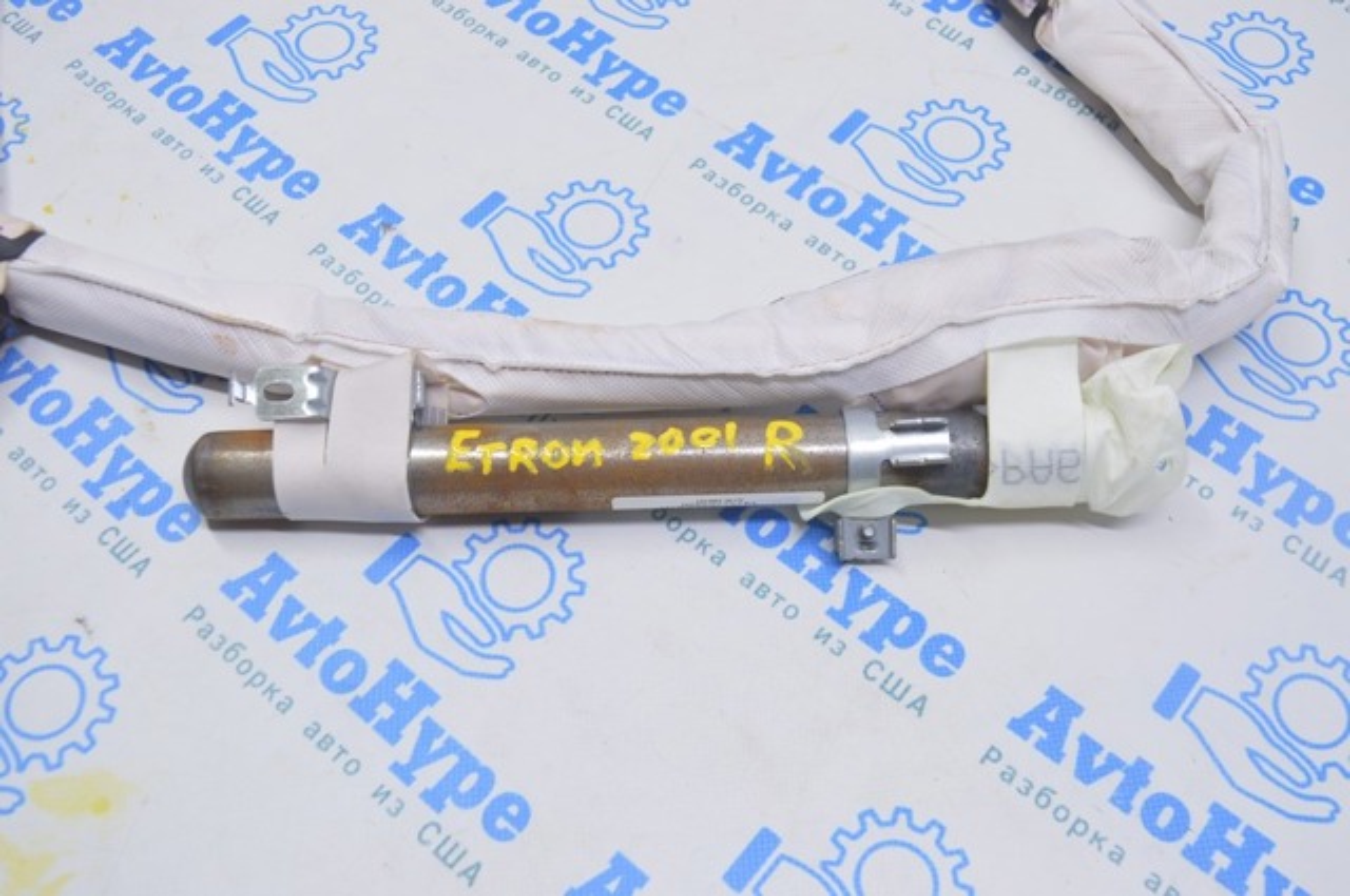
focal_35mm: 36
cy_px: 448
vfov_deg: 36.8
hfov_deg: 53.2
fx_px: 1348
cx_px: 675
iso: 400
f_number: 5.6
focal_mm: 24
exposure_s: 1/20
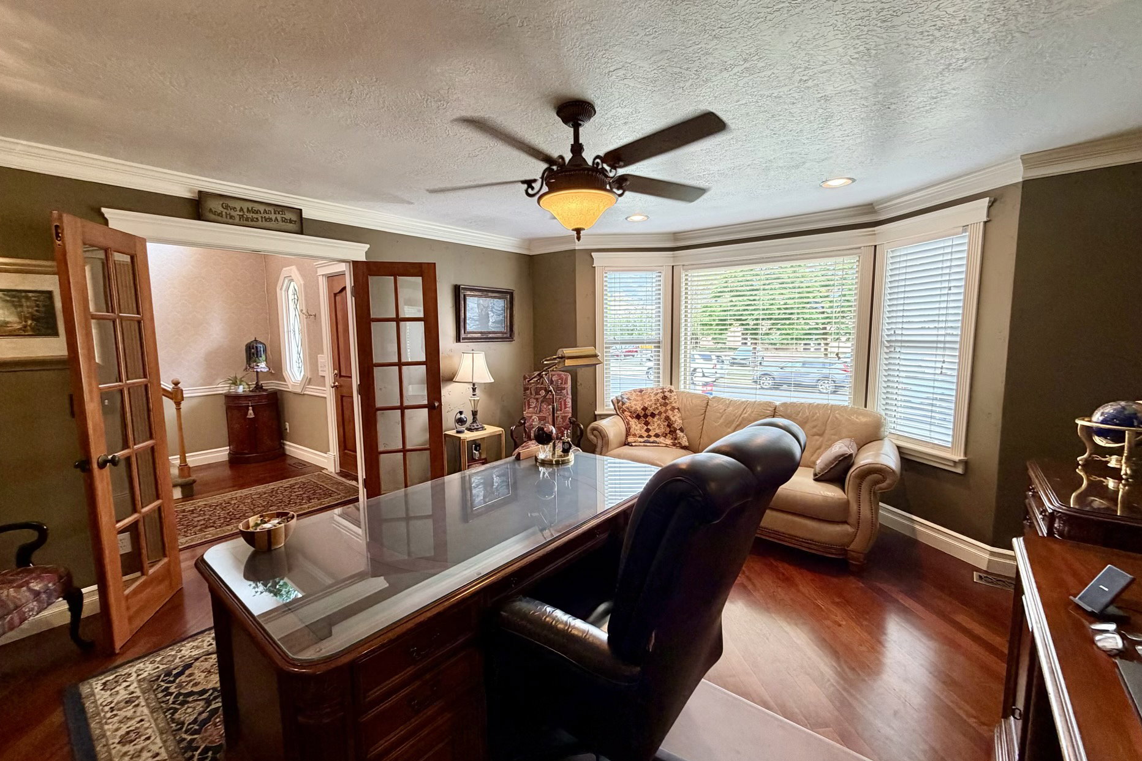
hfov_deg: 100.4
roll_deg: +0.4
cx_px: 564
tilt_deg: -6.2
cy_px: 382
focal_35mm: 15
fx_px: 476
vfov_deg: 77.3
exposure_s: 1/60
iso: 250
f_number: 2.2
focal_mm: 2.22
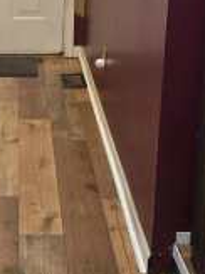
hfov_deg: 15.5
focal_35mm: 94
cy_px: 93
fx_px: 743
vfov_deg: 20.8
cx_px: 17
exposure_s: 1/60
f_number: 1.7
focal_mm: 6.3
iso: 640
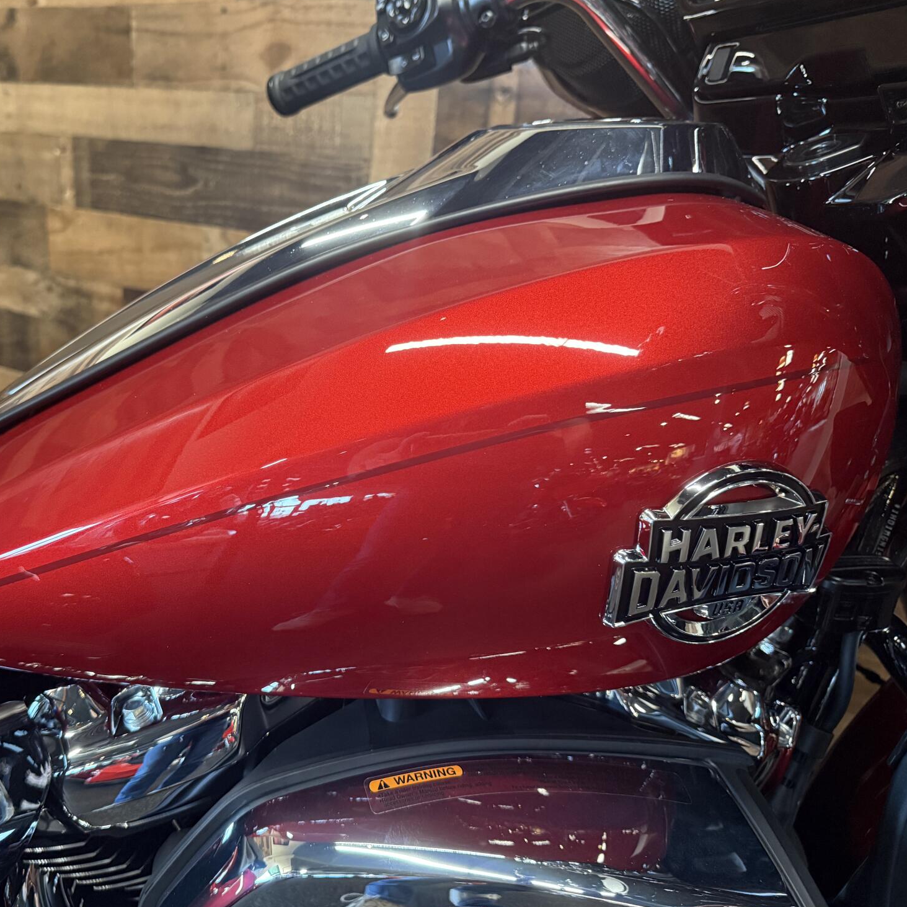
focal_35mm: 29
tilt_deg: -18.9
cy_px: 447
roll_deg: -3.7
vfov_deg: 55.6
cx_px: 344
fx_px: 860
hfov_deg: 55.0
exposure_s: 1/60
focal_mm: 6.76
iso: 800
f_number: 1.78
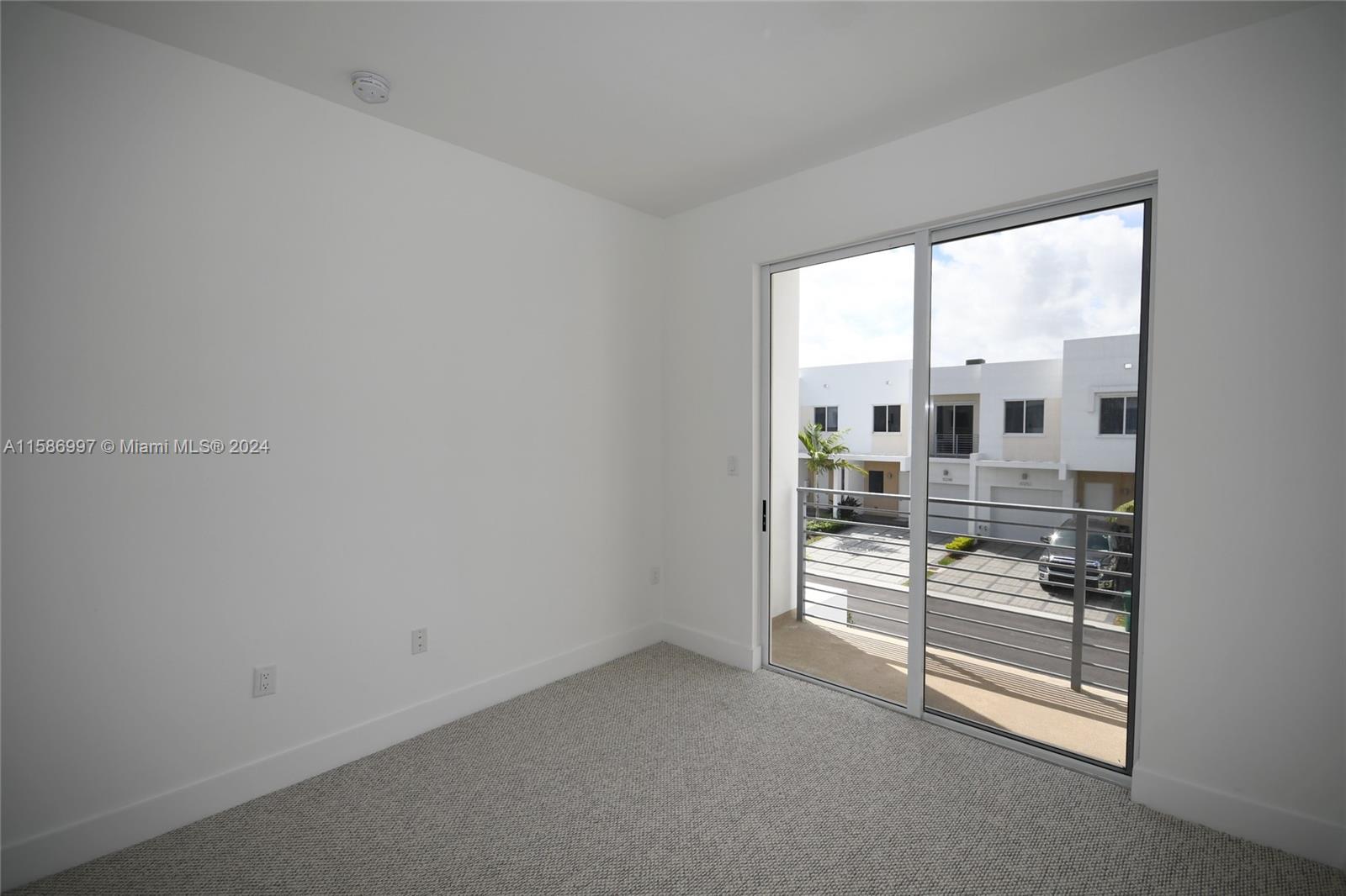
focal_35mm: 15
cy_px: 448
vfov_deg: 77.3
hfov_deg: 100.4
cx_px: 673
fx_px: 561
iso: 100
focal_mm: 10
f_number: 6.3
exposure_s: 1/100
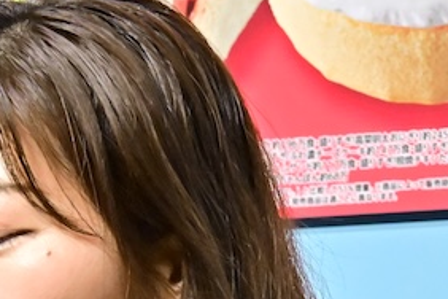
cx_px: 48
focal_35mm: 1064
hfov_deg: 1.9
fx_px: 13240
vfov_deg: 1.3
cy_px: 437
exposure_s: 1/250
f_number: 10
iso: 4000
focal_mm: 200
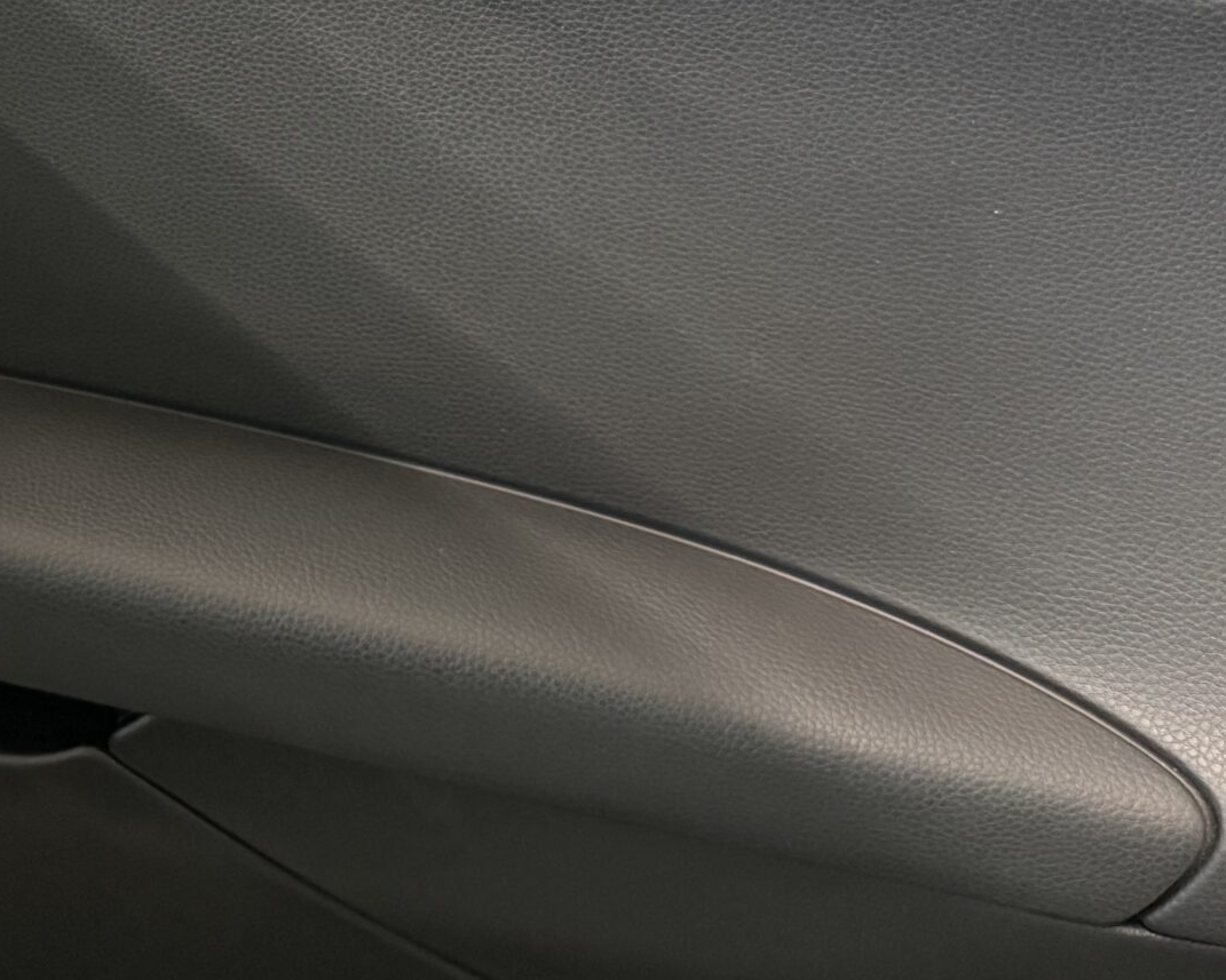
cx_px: 60
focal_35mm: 56
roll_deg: -3.9
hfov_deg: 31.5
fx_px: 2032
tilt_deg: -23.8
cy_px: 109
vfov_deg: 26.3
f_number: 1.78
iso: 1000
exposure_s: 1/33
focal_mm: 6.76
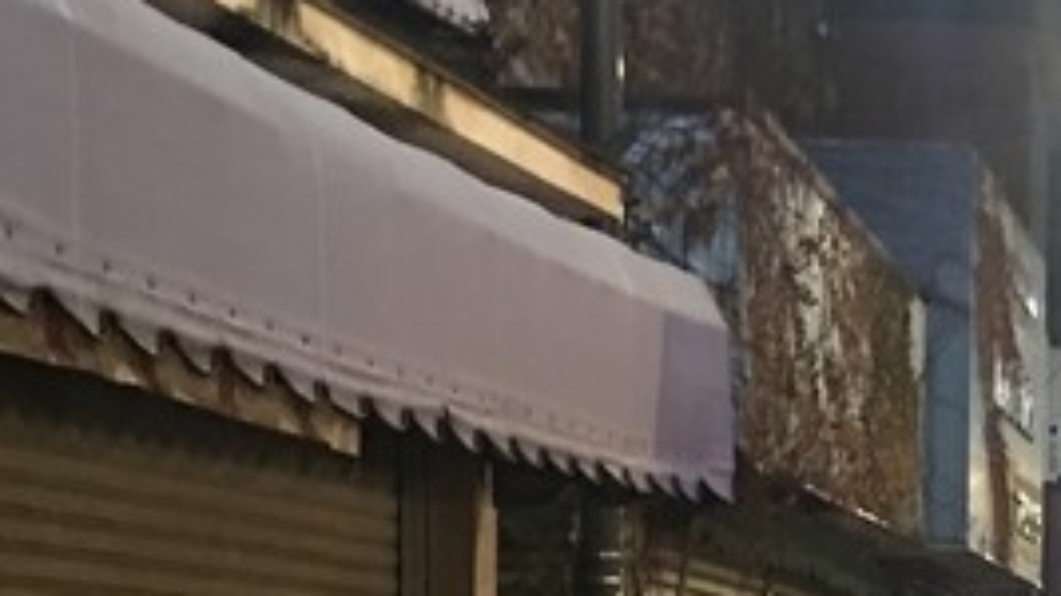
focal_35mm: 121
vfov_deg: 9.8
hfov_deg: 16.5
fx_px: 3403
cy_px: 739
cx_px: 1454
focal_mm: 4.15
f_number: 2.2
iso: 64
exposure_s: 1/4
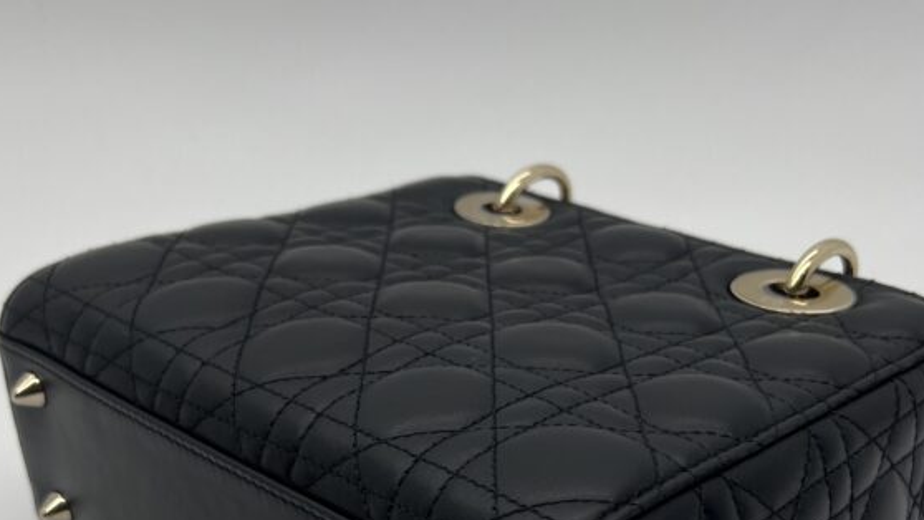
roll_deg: +0.8
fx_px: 1274
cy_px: 503
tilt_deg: -29.2
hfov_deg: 39.9
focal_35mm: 52
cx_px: 454
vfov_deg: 22.3
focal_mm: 5.7
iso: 40
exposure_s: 1/270
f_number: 1.5
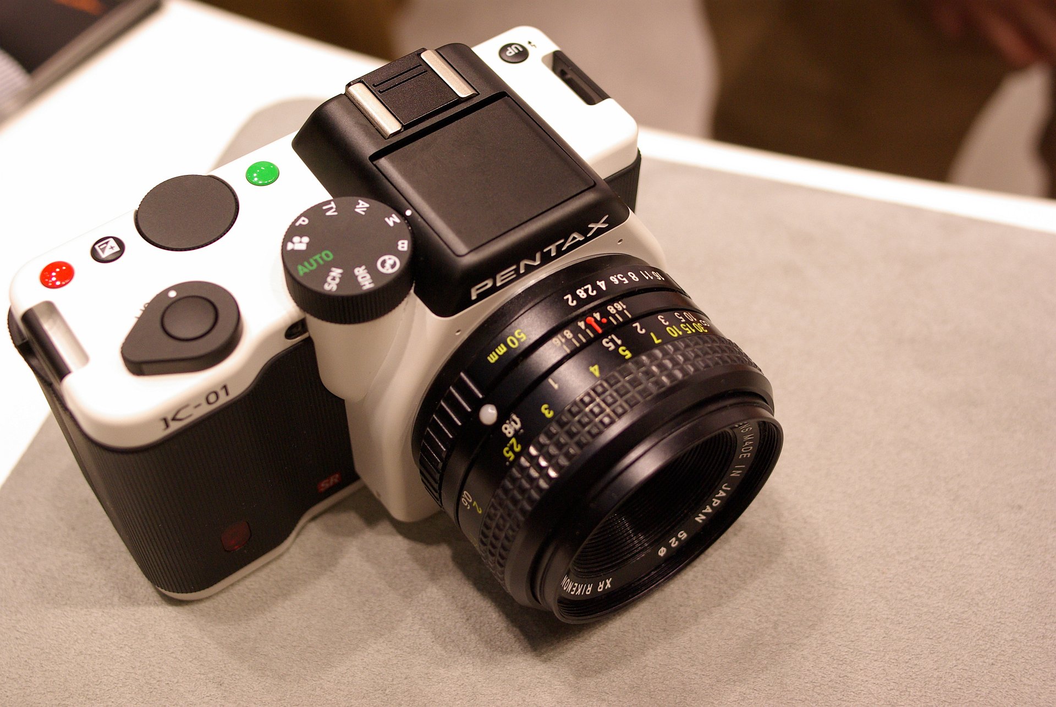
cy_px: 354
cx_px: 528
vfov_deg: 32.0
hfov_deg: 46.4
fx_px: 1233
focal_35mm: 42
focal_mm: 28
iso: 400
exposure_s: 1/100
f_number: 4
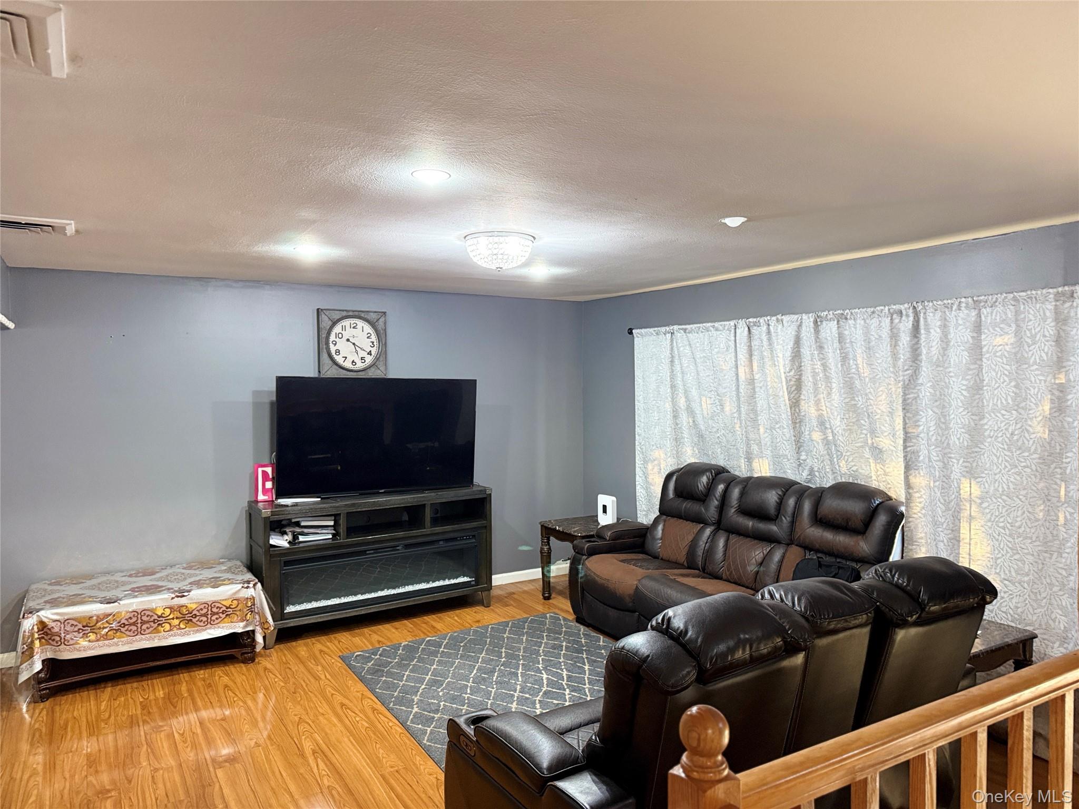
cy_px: 404
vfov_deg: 56.8
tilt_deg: -1.6
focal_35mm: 24
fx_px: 748
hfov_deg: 71.6
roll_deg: +0.6
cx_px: 540
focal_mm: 6.76
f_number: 1.78
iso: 500
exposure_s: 1/60
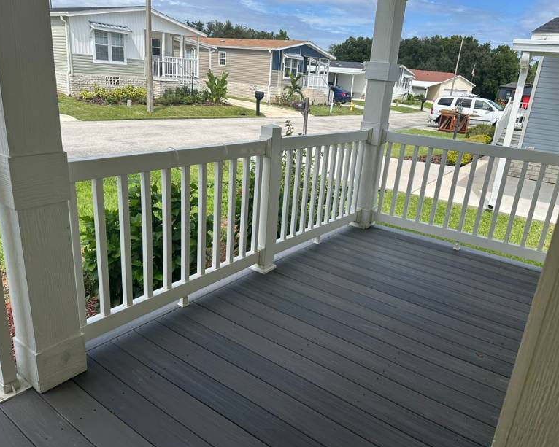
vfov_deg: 54.9
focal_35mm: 26
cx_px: 290
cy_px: 220
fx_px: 430
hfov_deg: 66.0
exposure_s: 1/3717
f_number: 1.78
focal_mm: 6.86
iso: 80
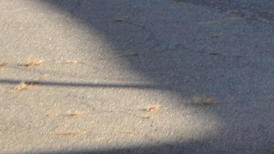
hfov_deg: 7.9
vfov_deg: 4.6
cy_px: -264
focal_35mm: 256
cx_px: 637
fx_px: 1861
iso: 100
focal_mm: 26
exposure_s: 1/200
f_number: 4.5
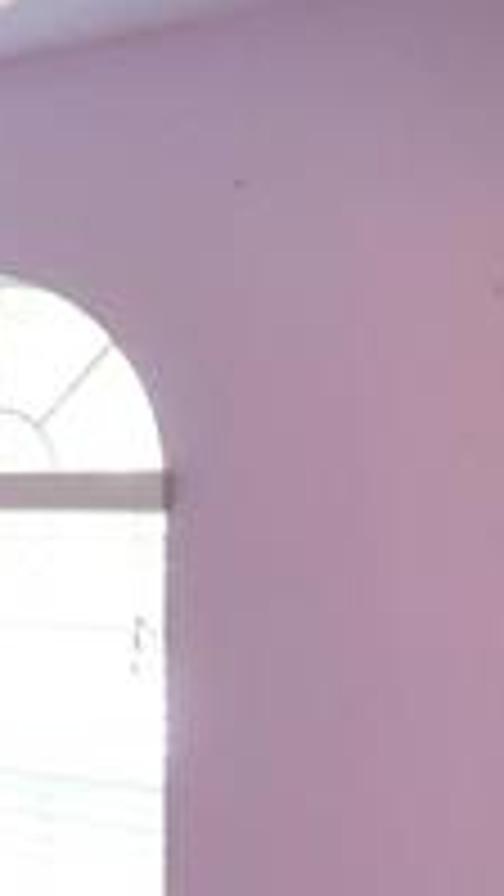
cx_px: -630
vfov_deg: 26.2
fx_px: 1924
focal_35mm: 81
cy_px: 527
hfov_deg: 12.4
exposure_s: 1/50
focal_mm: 10
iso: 400
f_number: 4.5
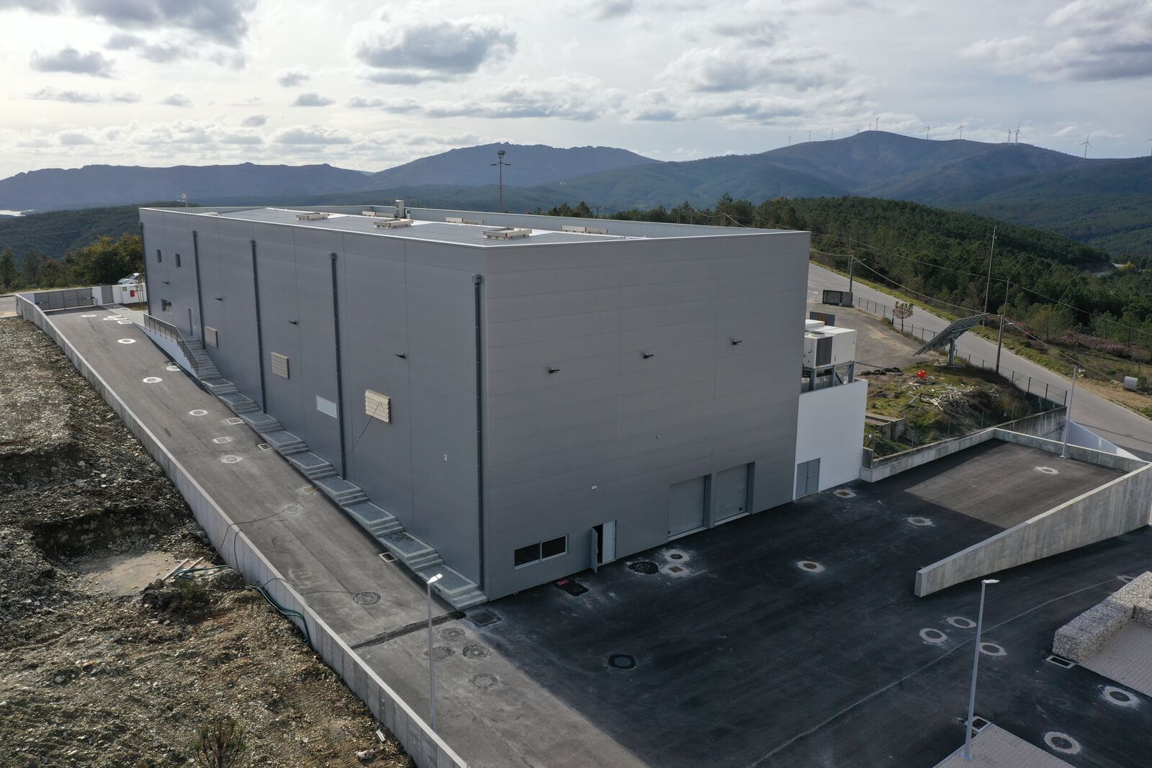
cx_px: 576
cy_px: 384
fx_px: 896
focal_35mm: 28
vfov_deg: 46.4
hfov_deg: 65.5
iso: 100
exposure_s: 1/640
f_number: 6.3
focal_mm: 10.26
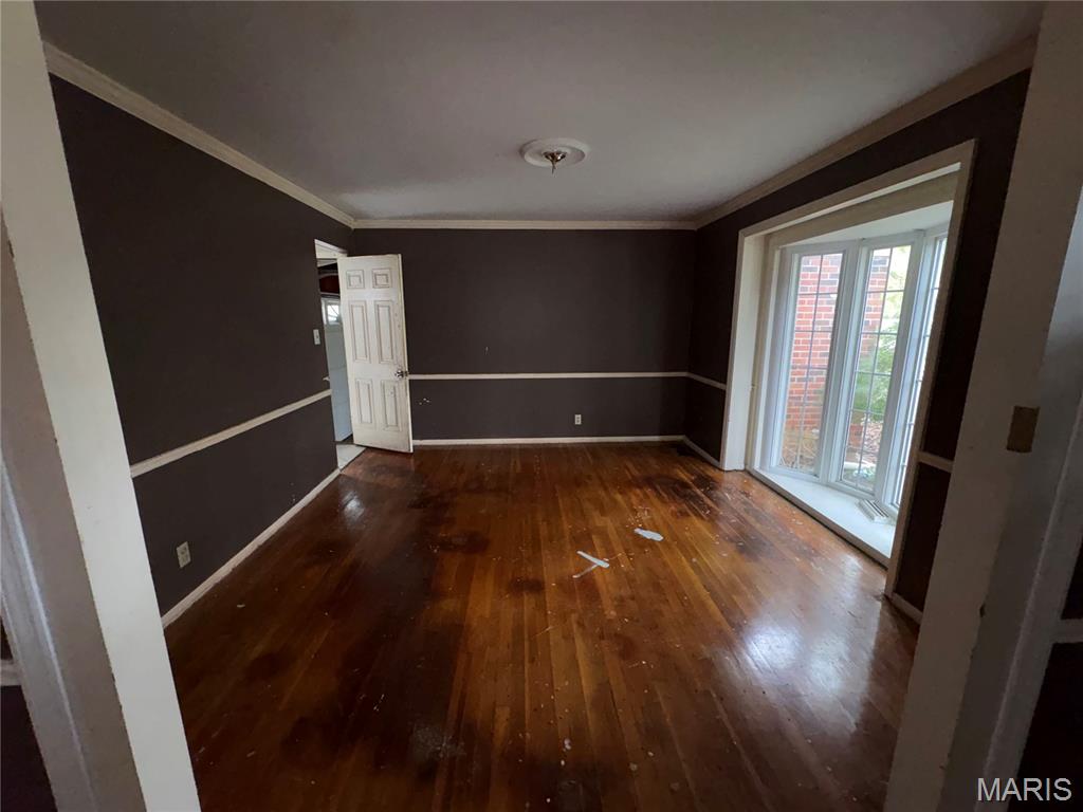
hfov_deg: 102.1
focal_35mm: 14
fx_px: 438
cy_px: 406
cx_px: 542
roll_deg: +0.5
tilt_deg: -12.1
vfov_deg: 85.7
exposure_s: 1/40
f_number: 2.2
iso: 200
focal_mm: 2.22
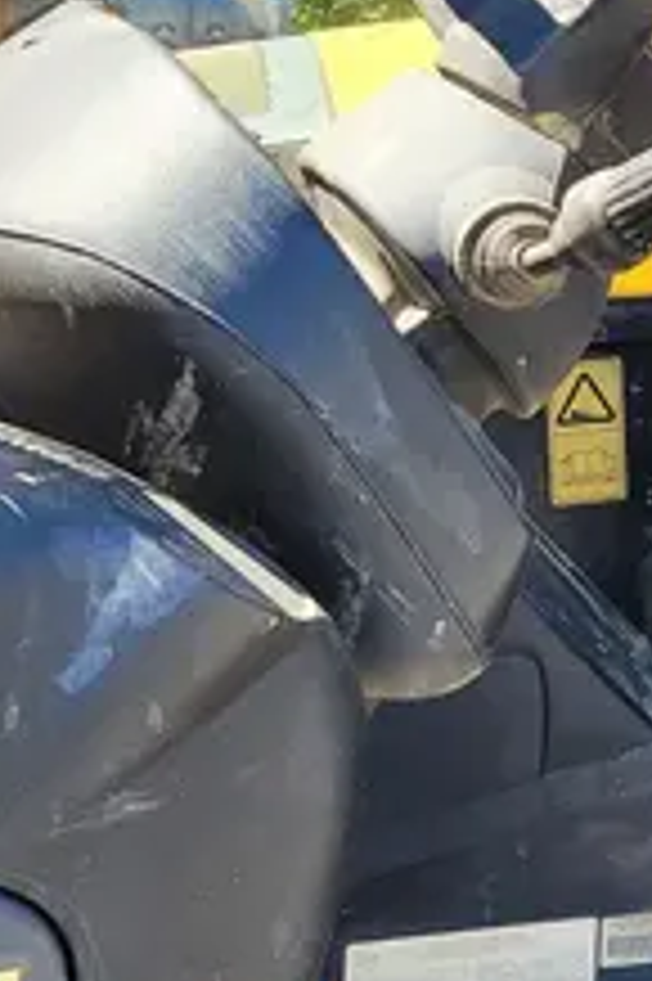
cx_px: 1160
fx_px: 2476
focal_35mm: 91
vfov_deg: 22.3
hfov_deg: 13.5
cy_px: 322
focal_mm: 5.4
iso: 40
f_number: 1.8
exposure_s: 1/381
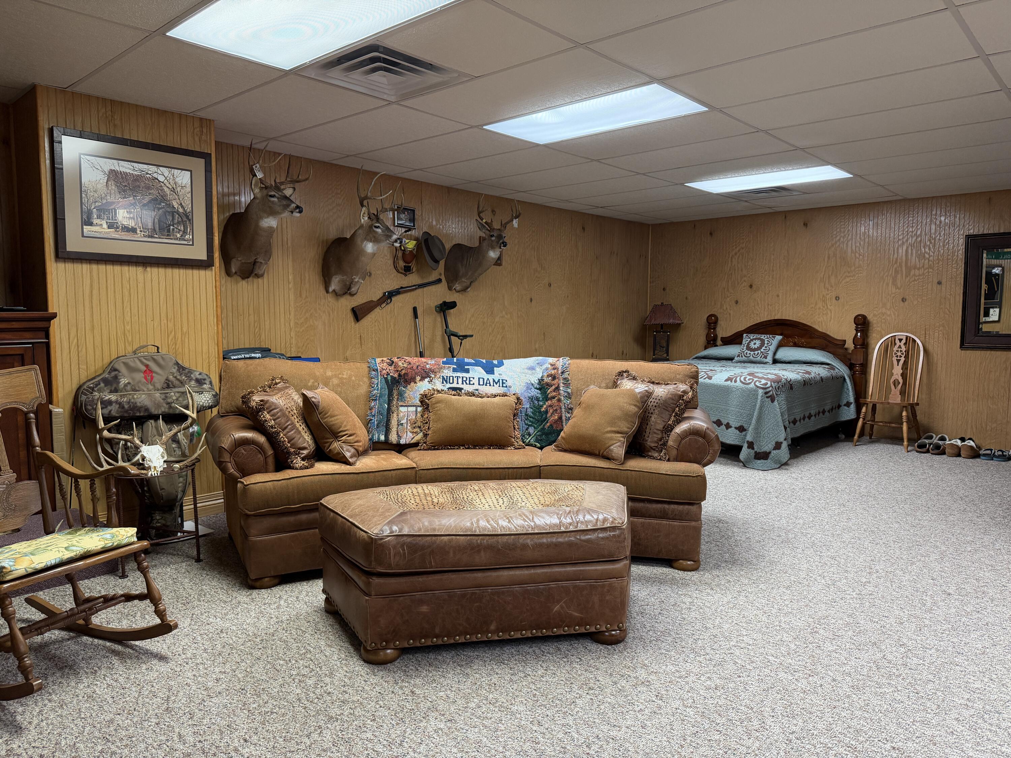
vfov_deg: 56.8
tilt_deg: -5.4
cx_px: 506
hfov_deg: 71.6
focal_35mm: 24
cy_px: 379
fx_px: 701
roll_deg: +0.5
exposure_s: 1/120
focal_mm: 6.76
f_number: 1.78
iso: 250
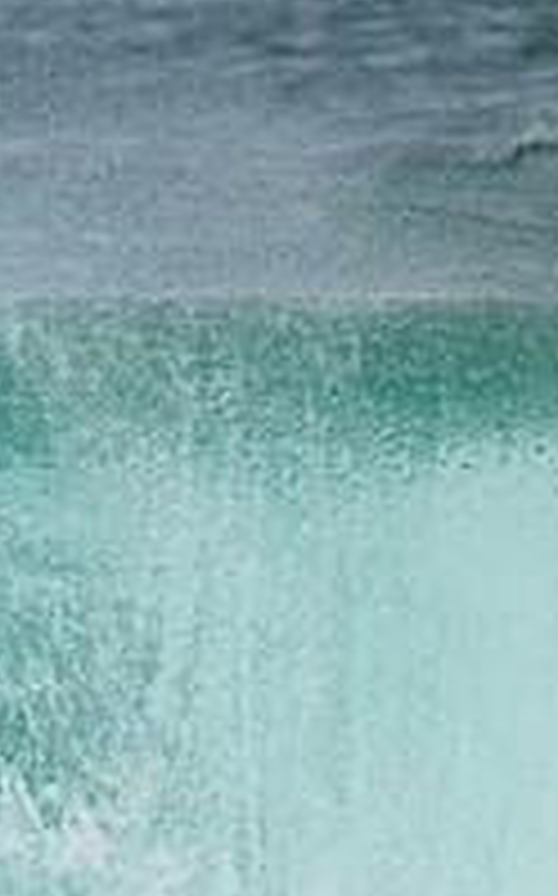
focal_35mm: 2377
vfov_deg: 0.9
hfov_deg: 0.6
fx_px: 57962
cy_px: 799
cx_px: -698
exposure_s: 1/2000
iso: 1400
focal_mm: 800
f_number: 11
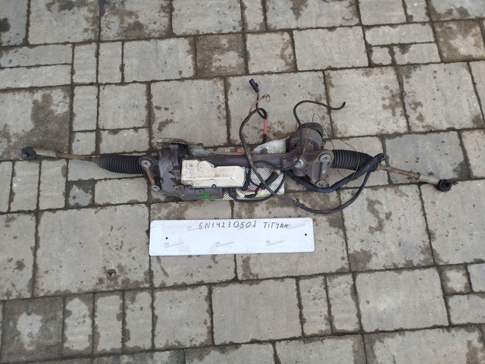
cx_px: 242
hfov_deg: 71.6
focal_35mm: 24
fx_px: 336
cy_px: 182
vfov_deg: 56.8
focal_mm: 5.31
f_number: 1.7
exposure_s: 1/100
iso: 64
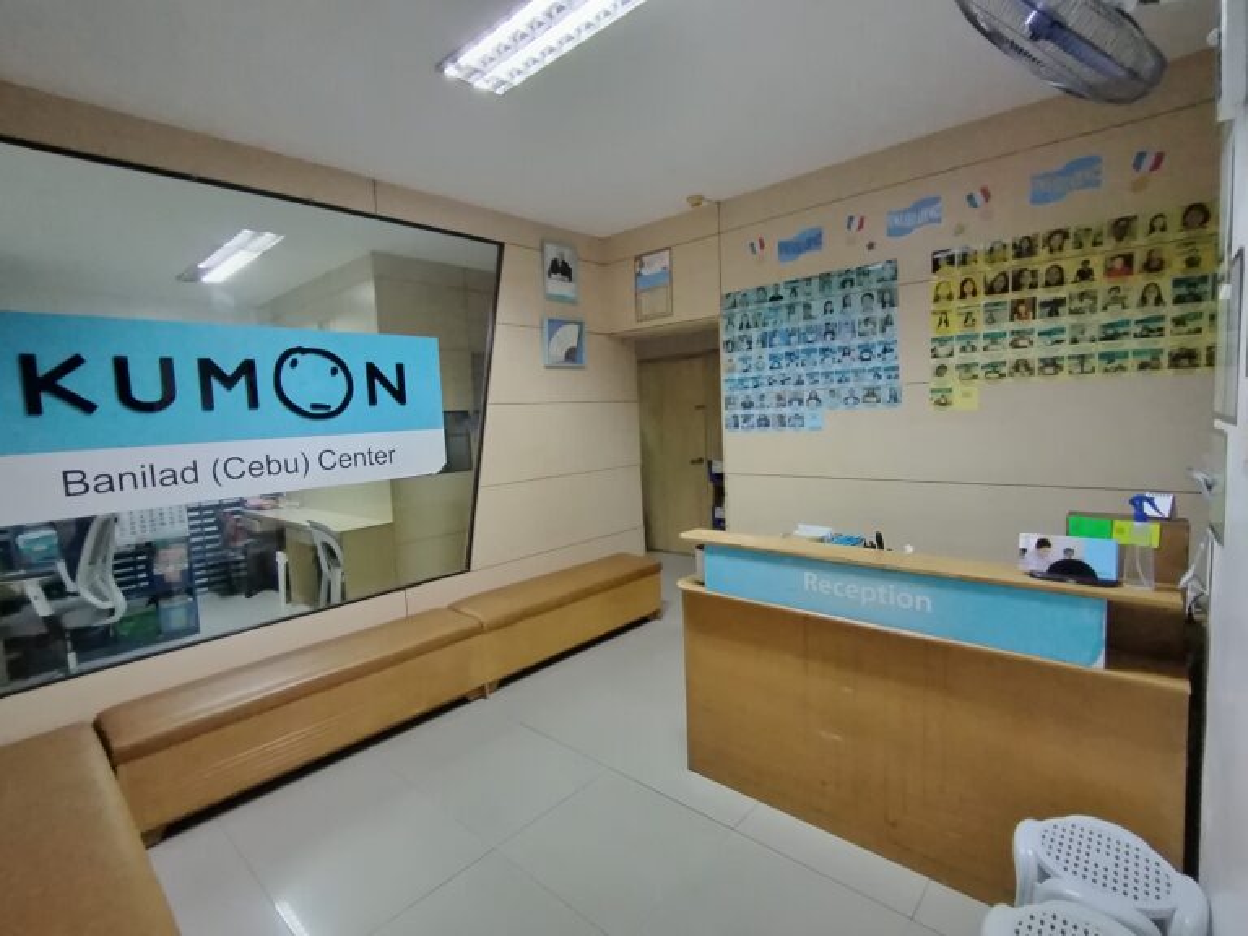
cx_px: 624
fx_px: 613
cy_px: 468
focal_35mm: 17
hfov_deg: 91.0
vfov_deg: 74.7
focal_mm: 1.43
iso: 959
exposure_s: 1/20
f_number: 2.2
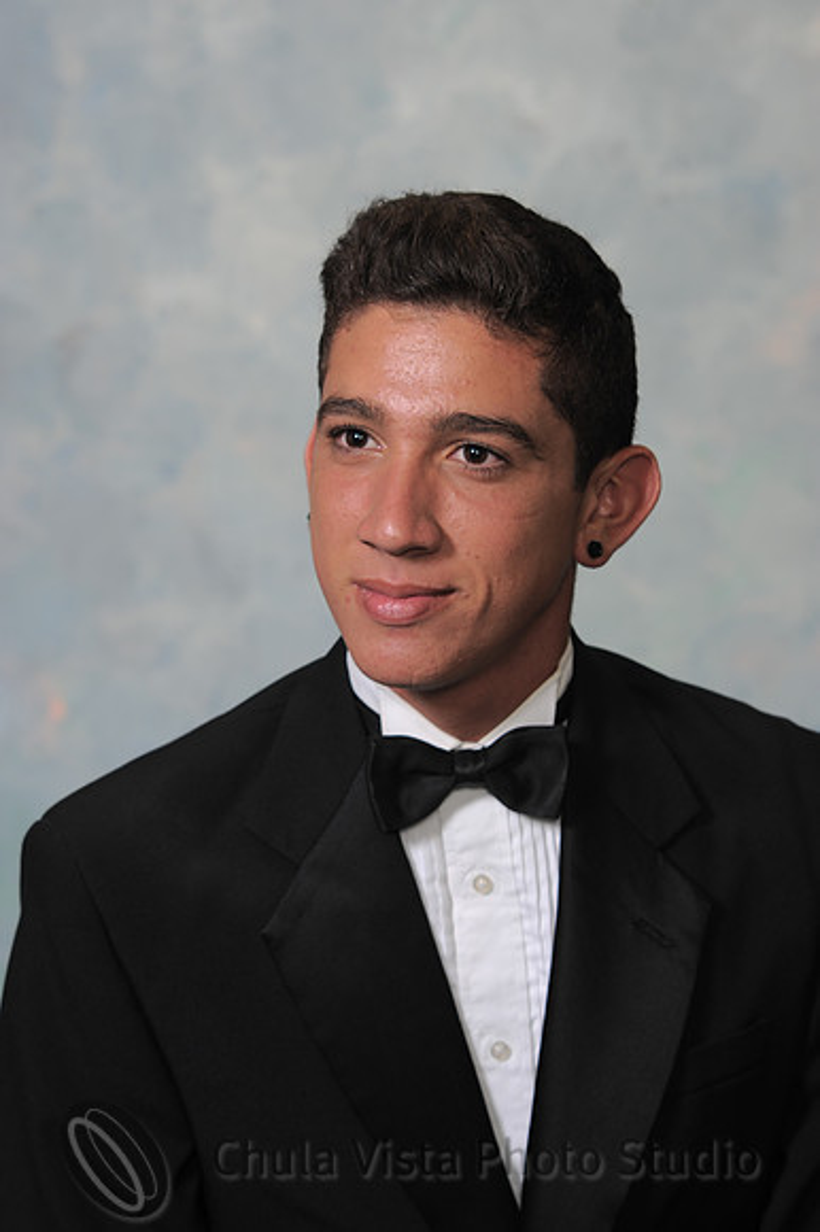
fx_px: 4618
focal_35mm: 135
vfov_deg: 15.2
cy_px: 616
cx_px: 410
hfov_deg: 10.1
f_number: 7.1
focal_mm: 135
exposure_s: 1/125
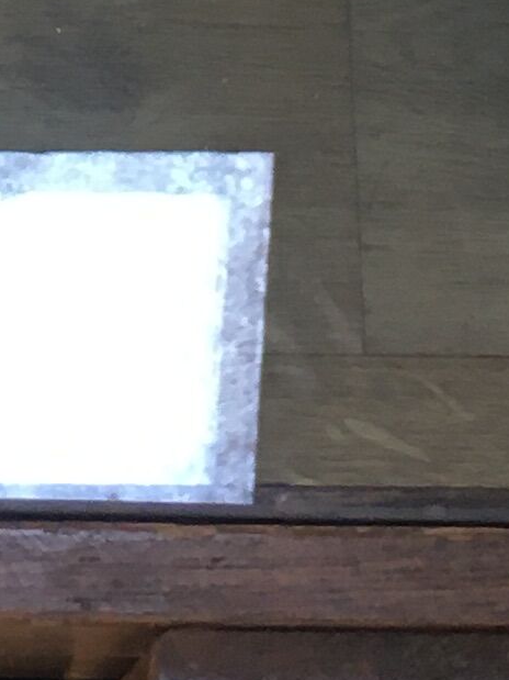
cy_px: -554
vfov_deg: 9.9
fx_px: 3707
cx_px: -257
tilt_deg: -70.0
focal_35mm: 189
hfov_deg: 7.7
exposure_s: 1/33
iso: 50
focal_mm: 4.15
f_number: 2.2
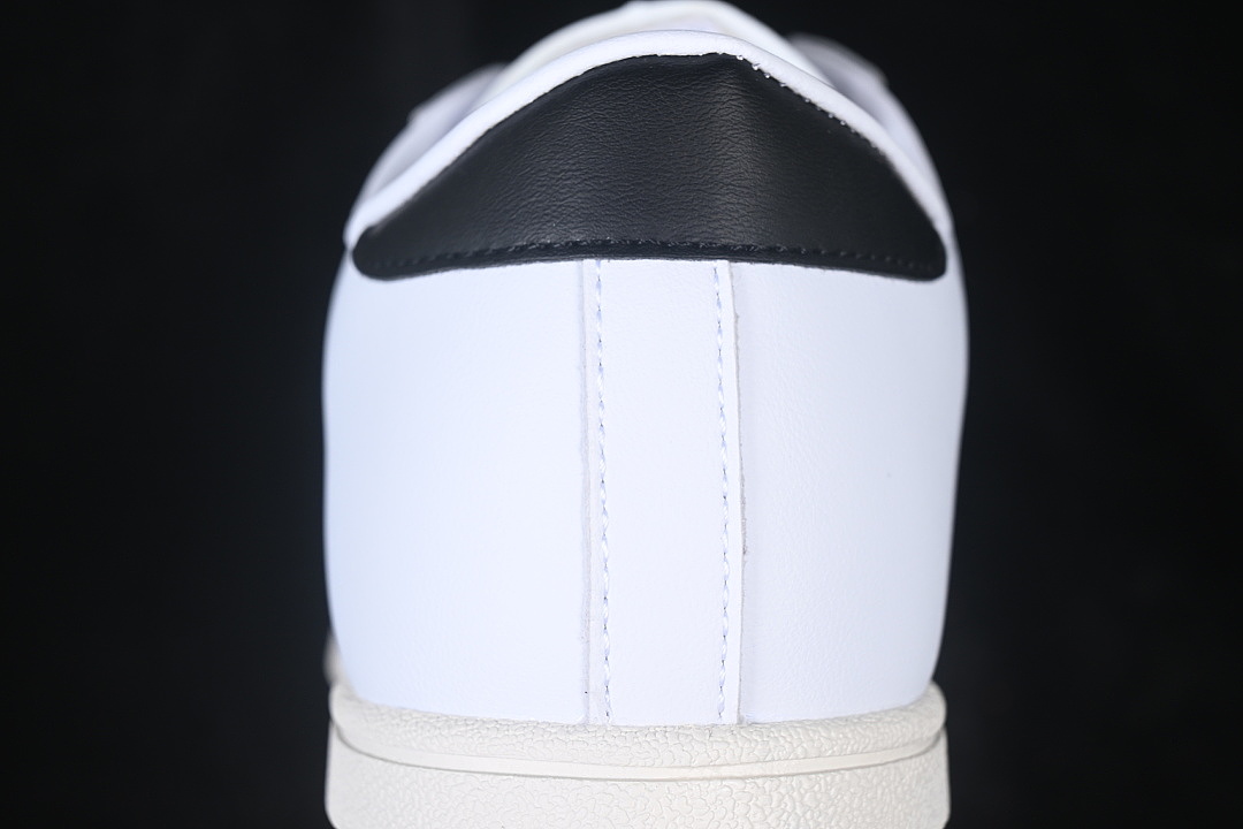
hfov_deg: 27.0
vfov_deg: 18.2
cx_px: 622
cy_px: 414
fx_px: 2589
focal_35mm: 75
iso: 160
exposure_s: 1/80
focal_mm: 50
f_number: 7.1
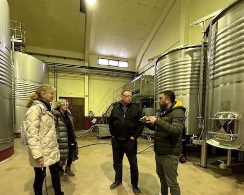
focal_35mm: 19
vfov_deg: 69.5
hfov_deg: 83.3
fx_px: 137
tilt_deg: -4.1
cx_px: 118
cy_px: 124
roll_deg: -1.0
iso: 800
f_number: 2.2
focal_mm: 2.22
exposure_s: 1/50
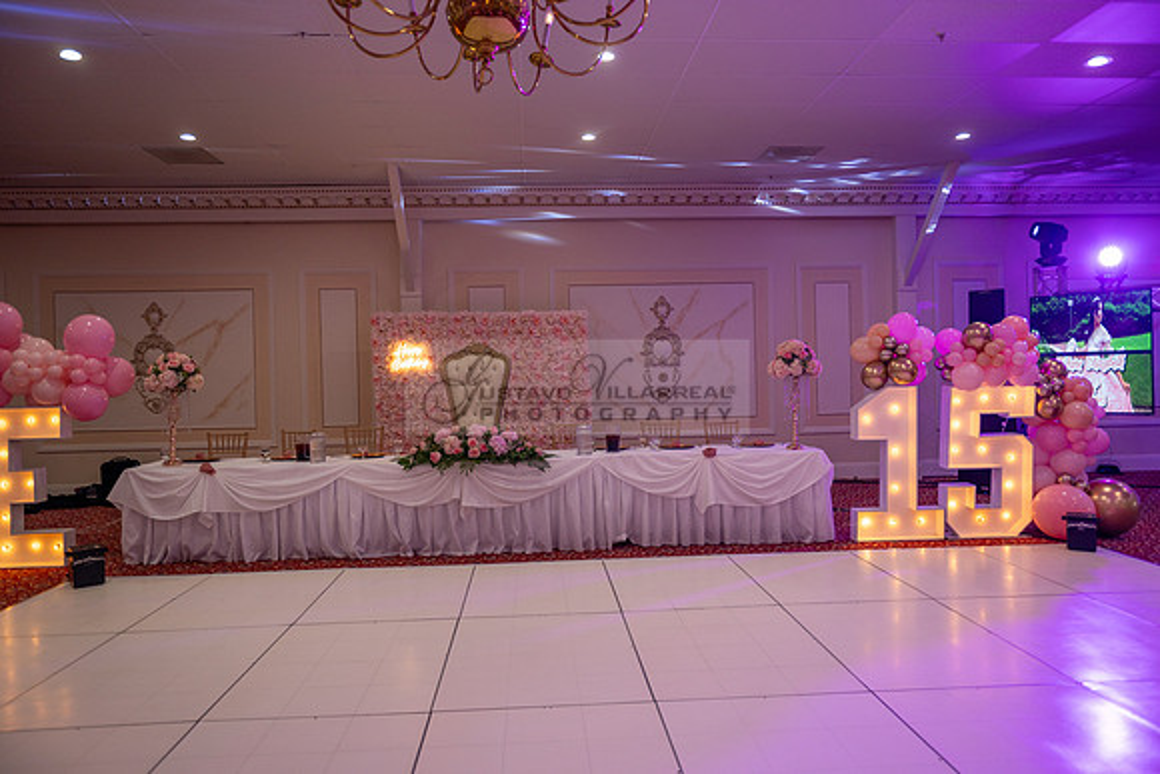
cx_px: 580
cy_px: 387
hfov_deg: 73.7
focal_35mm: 24
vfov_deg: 53.2
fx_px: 773
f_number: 2.8
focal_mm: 24
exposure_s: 1/200
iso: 320
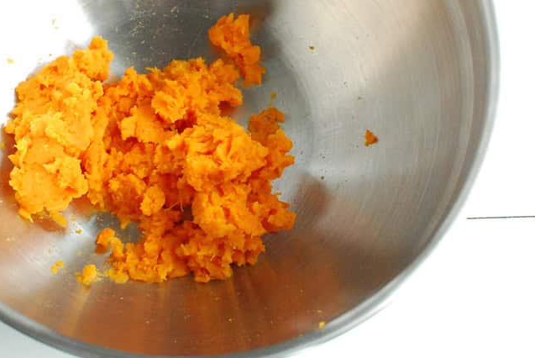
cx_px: 177
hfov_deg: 20.5
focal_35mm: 99
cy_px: 82
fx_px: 1472
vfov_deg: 13.8
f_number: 5.6
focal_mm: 35
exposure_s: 1/160
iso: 1600
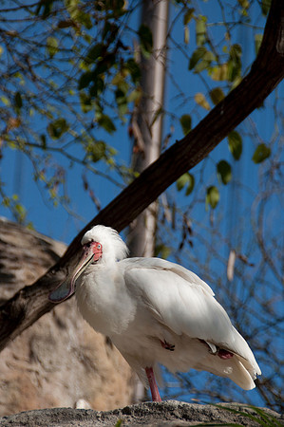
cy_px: 214
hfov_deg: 7.3
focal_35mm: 188
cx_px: 142
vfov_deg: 11.0
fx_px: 2224
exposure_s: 1/1000
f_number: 6
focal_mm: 125
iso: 220
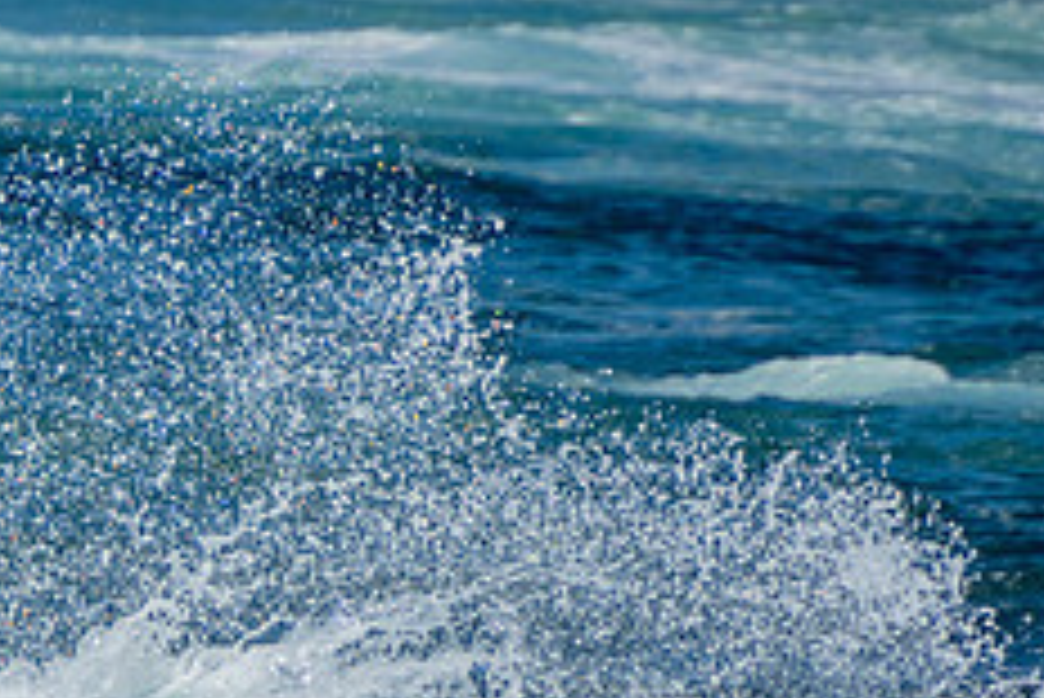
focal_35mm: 1497
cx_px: -27
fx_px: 43438
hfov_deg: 1.4
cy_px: 754
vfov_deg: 0.9
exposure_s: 1/2000
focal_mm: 400
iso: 200
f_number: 5.6
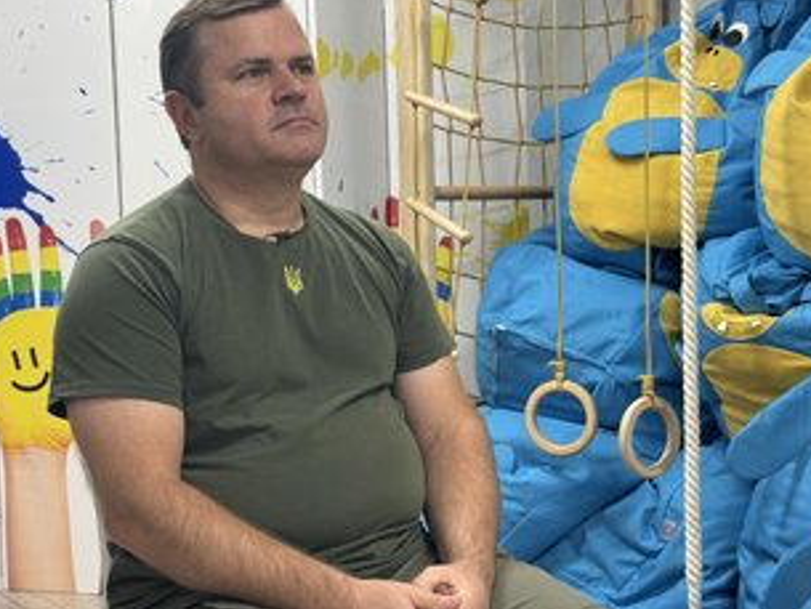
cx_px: 431
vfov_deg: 23.3
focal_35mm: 63
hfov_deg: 30.7
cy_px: 306
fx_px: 1477
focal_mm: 6.86
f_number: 1.78
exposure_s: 1/50
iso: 125
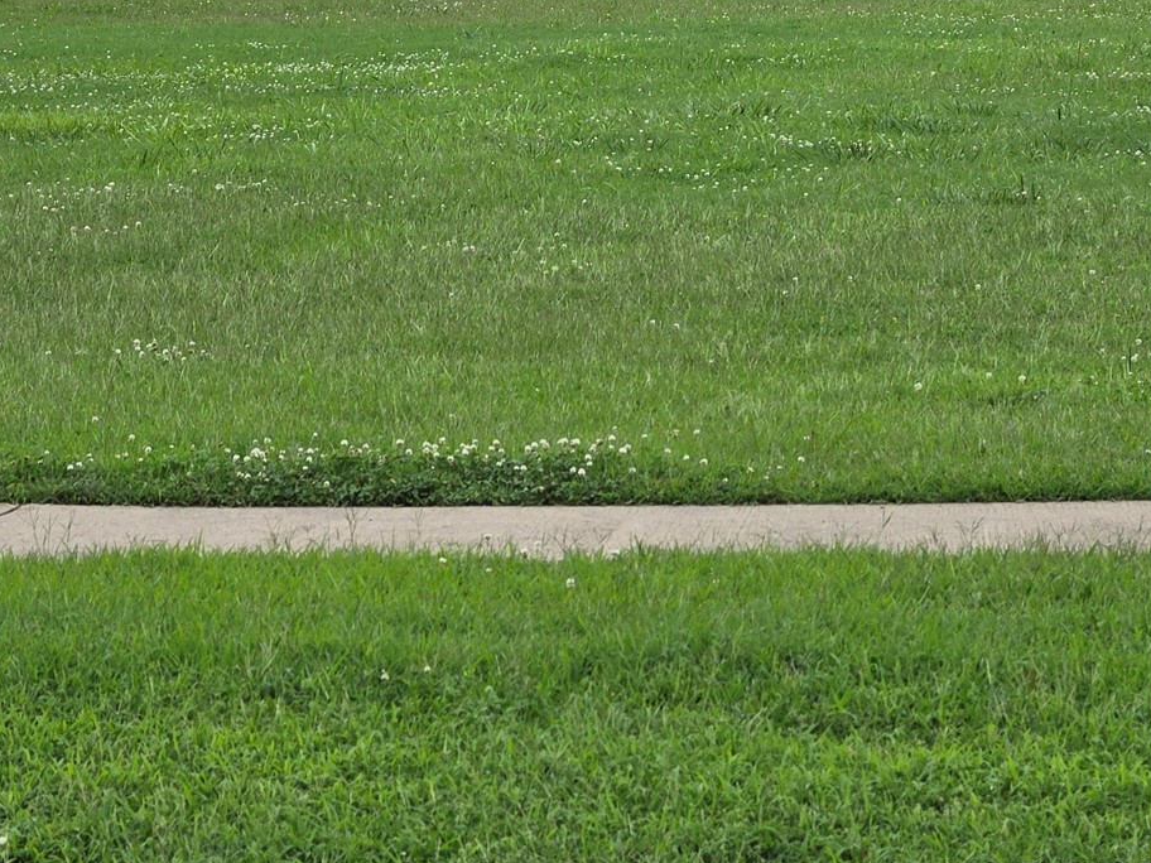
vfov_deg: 6.1
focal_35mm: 242
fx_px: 8047
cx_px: 477
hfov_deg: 8.2
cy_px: 18
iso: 50
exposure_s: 1/500
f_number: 2.9
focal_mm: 18.6
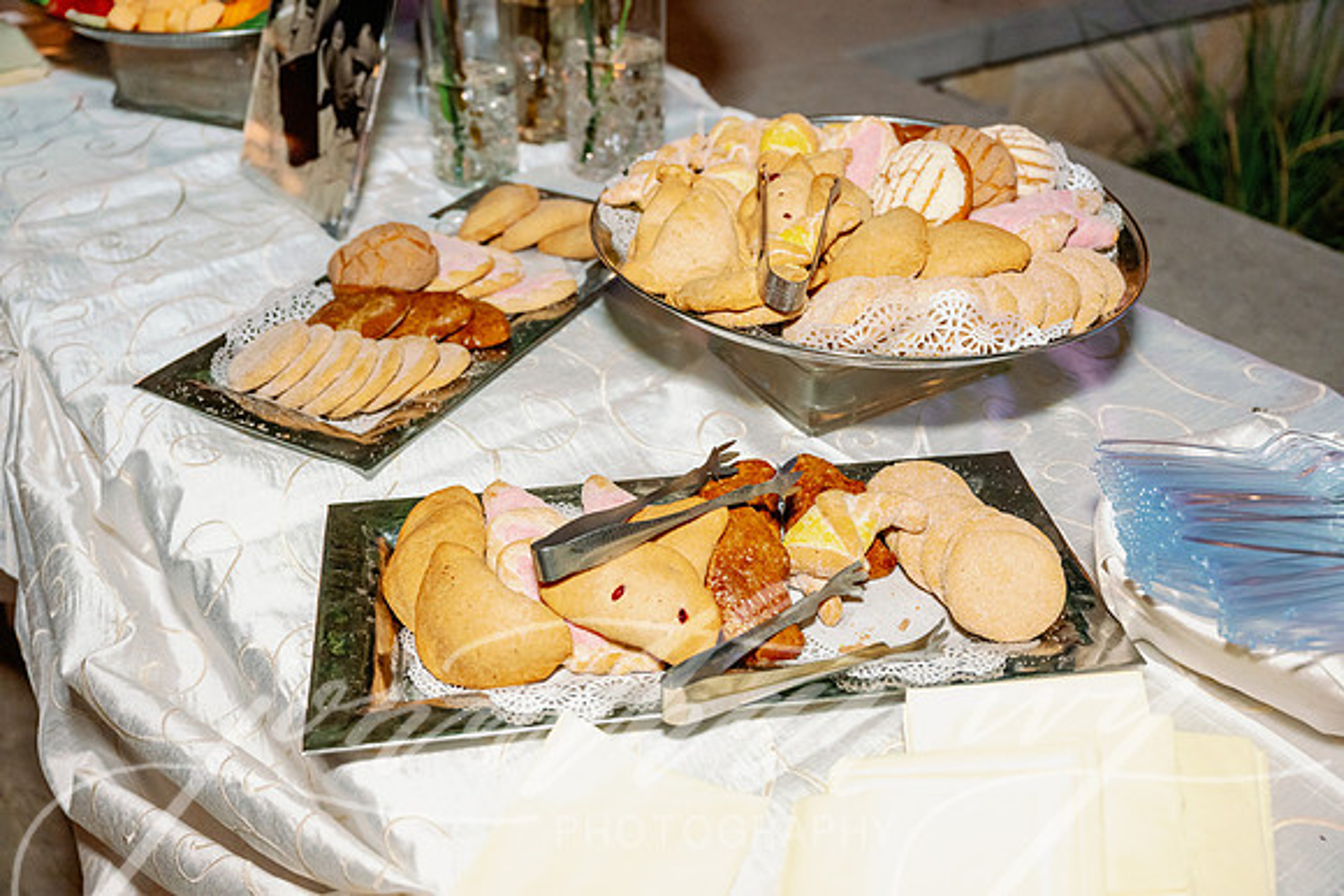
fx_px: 1307
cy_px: 448
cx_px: 672
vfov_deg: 37.9
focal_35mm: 35
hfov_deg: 54.4
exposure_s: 1/60
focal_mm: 35
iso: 2500
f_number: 3.5
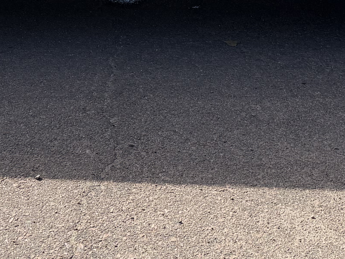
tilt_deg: -11.3
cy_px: -67
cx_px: 150
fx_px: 857
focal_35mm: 86
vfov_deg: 16.3
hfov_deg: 22.7
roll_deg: +1.0
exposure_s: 1/3021
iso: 80
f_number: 1.78
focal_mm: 6.76
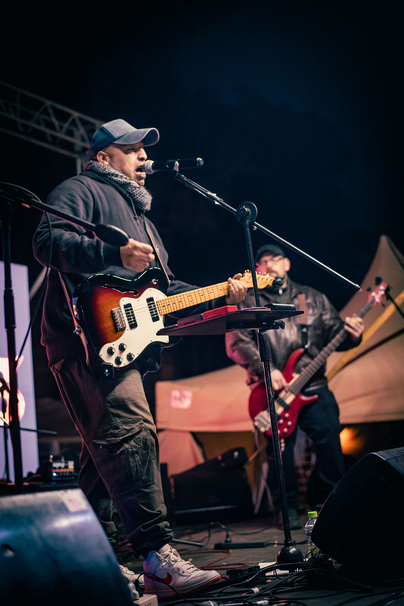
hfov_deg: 27.0
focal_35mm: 50
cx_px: 202
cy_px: 303
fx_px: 841
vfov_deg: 39.6
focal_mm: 50
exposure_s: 1/200
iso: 2000
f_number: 2.5
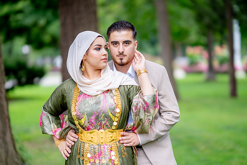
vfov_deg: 16.1
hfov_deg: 23.9
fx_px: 583
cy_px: 82
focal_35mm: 85
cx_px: 124
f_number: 1.4
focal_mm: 85
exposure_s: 1/1000
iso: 100
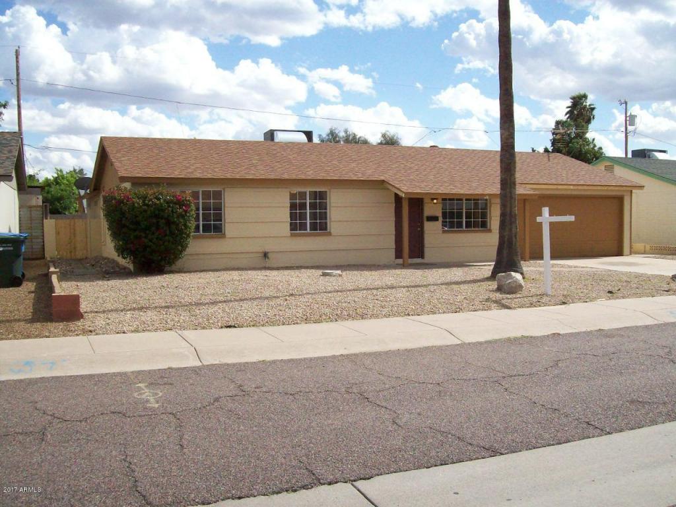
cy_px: 254
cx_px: 338
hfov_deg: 51.4
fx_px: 703
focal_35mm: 36
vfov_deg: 39.7
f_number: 4.8
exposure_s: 1/1401
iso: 200
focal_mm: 6
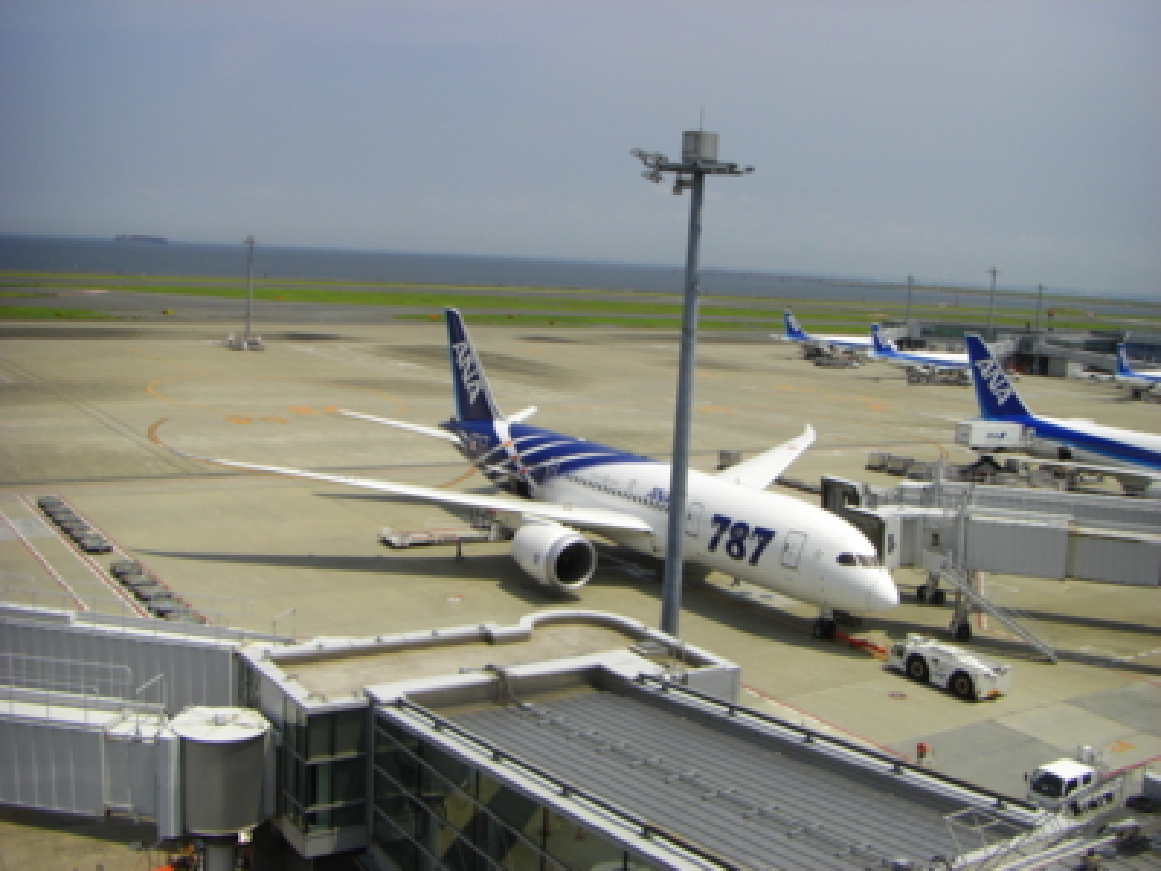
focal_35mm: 38
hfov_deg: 49.0
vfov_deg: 37.7
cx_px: 580
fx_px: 1274
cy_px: 436
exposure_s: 1/640
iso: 50
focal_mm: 6.3
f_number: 4.6
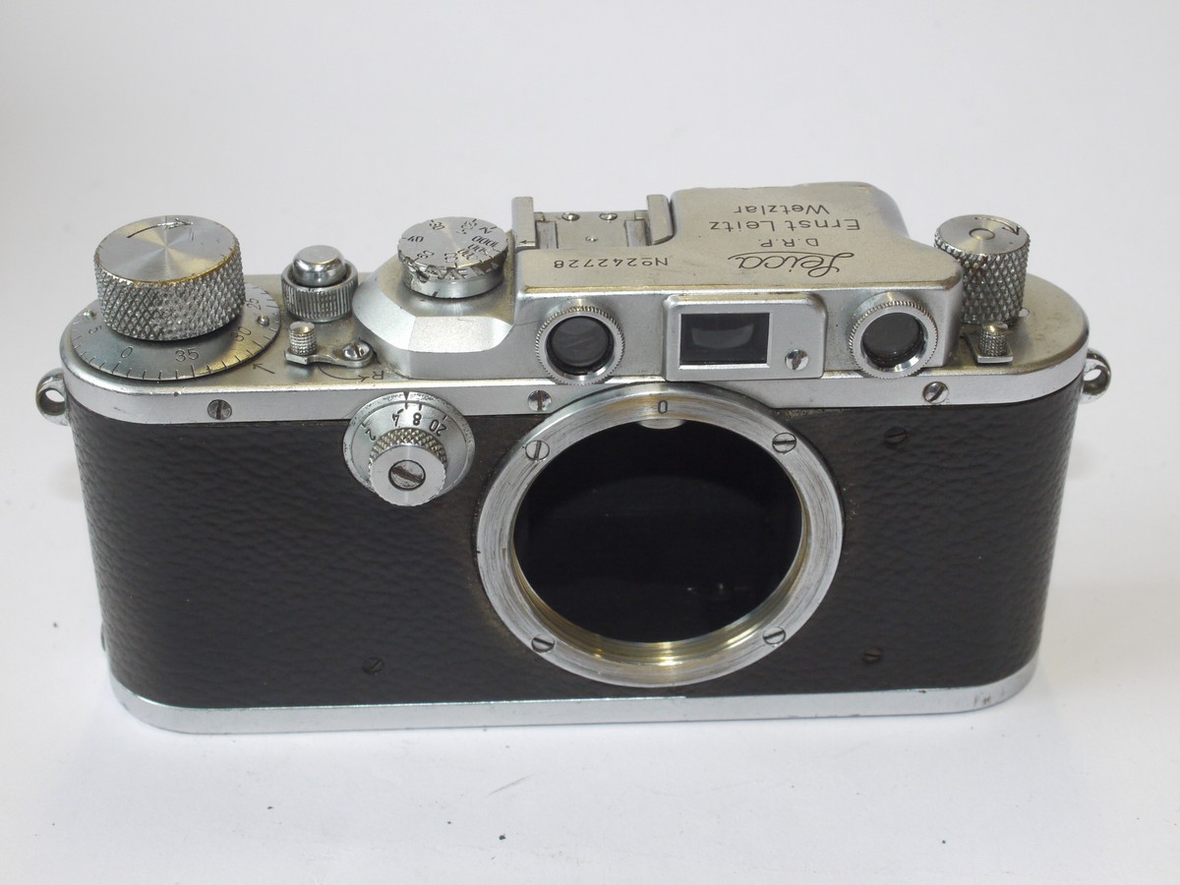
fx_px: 2045
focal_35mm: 60
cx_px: 590
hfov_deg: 32.2
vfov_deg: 24.4
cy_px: 442
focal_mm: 30
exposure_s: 1/80
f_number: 10
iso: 800
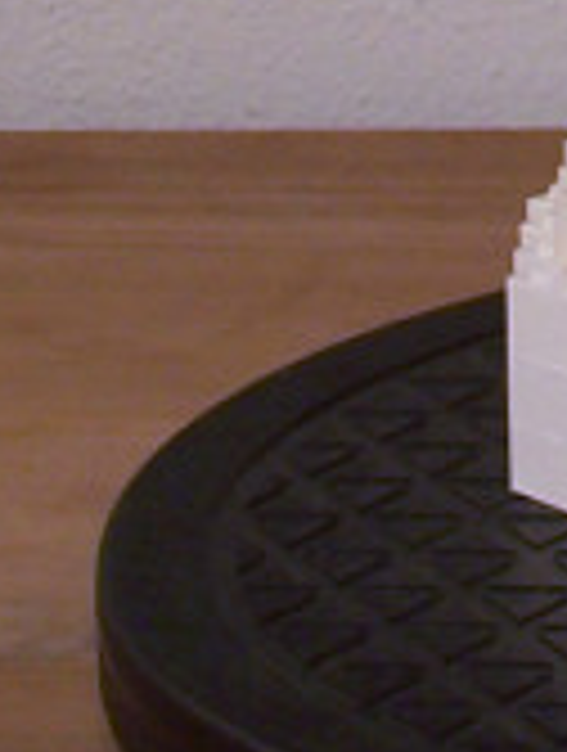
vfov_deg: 5.3
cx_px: 1058
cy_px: -1112
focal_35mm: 361
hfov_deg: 4.1
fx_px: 7854
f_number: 3.1
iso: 80
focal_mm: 9.8
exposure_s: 1/2
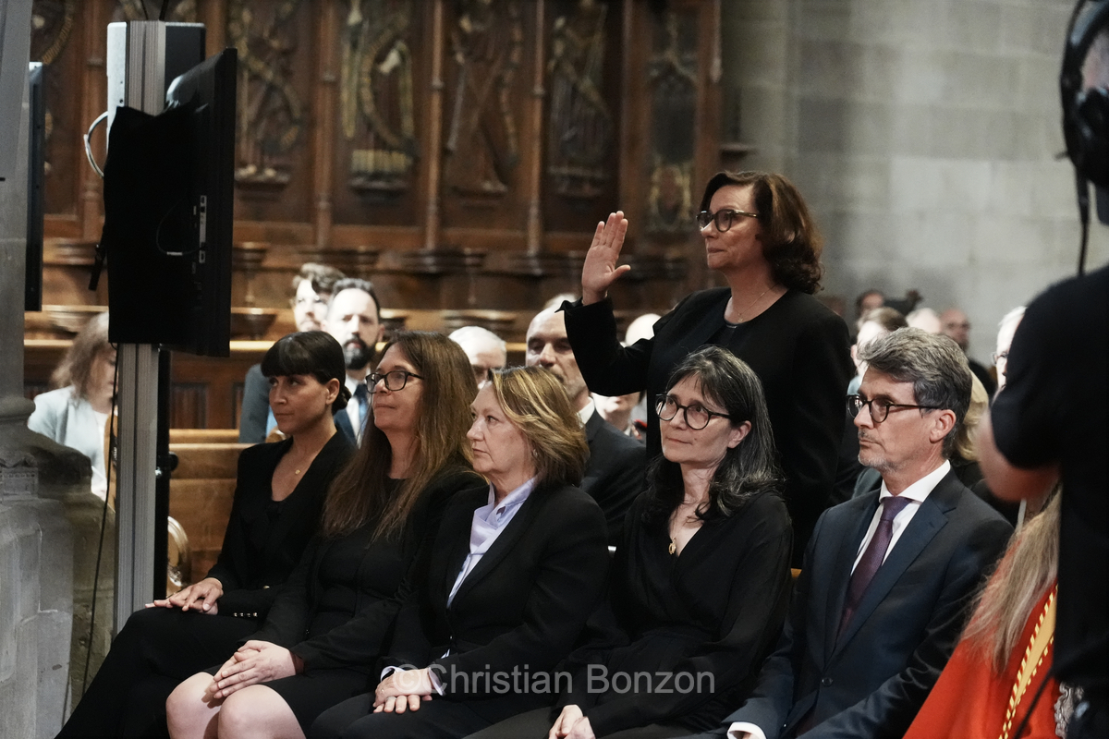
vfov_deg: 13.0
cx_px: 554
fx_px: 3234
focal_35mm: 105
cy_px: 370
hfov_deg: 19.5
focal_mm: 105
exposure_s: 1/200
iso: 10000
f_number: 4
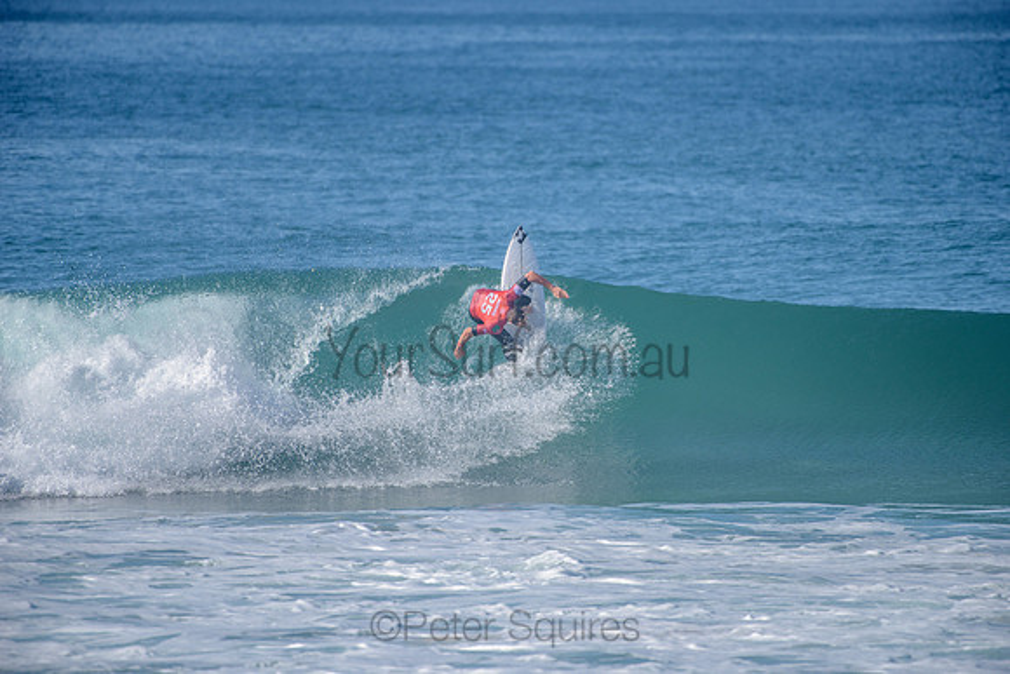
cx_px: 505
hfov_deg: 4.1
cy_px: 337
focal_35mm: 500
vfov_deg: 2.8
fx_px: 14030
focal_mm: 500
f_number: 5.6
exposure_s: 1/1600
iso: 140
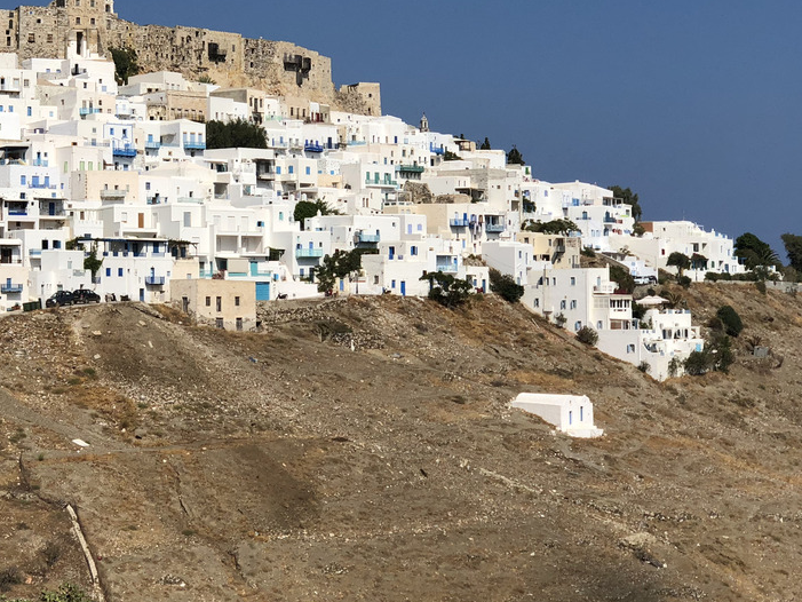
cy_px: 237
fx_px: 2062
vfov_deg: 16.6
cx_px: 198
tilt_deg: +3.5
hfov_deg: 21.8
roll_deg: +1.4
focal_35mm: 89
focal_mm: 6
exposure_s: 1/2825
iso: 16
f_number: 2.4
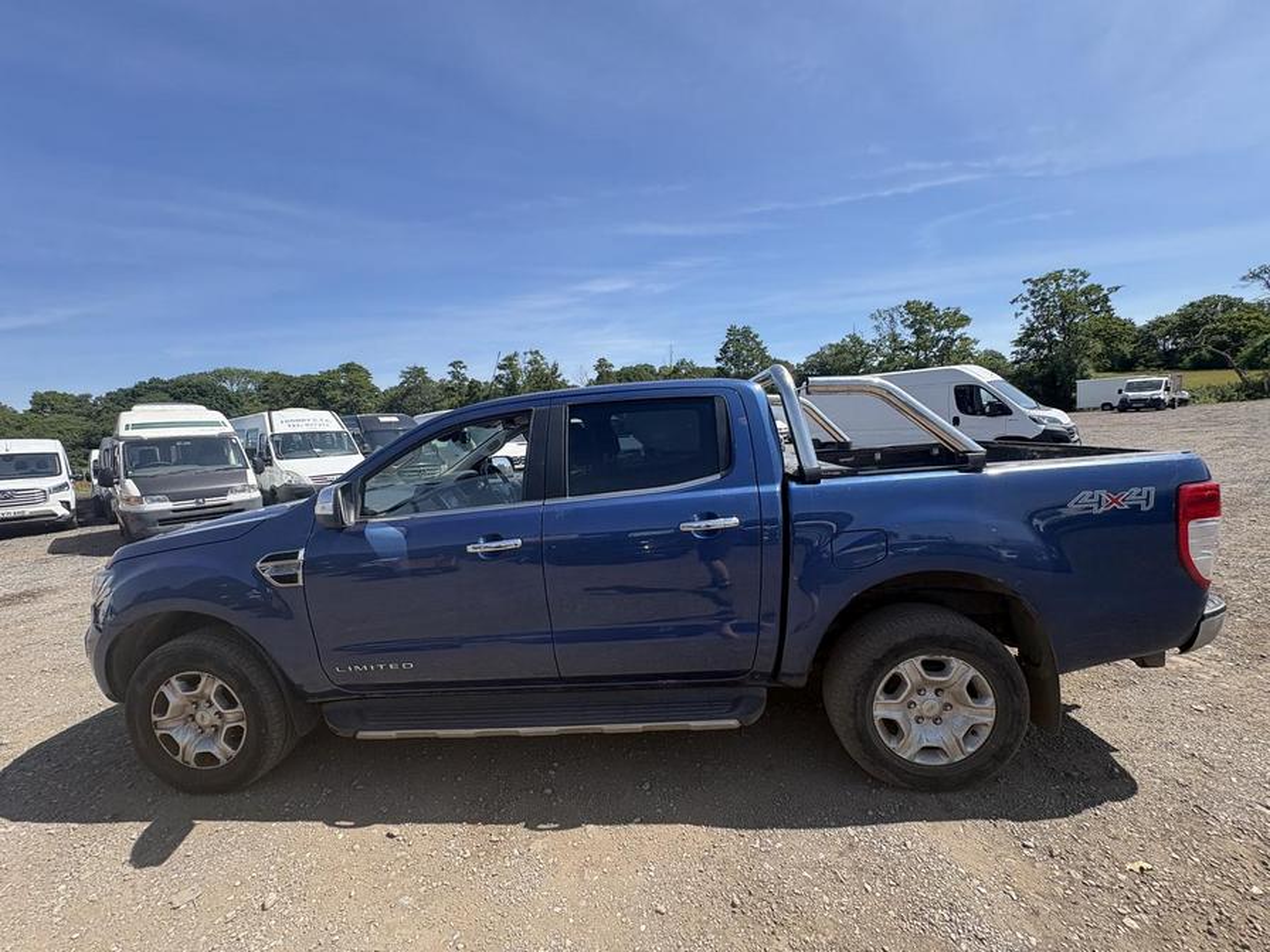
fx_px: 514
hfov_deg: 102.1
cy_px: 476
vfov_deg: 85.7
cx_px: 635
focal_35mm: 14
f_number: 2.2
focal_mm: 2.22
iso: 40
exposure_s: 1/944
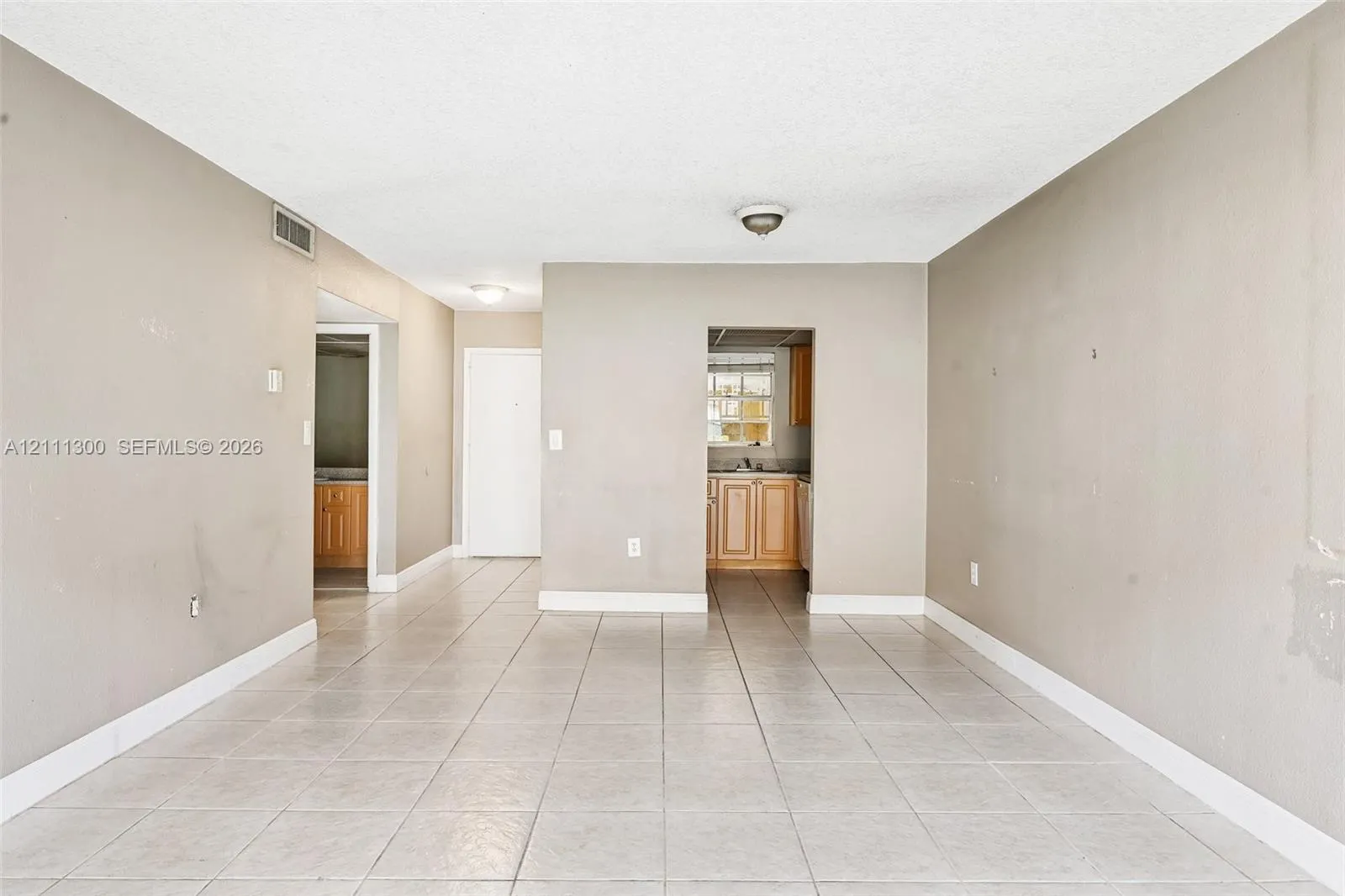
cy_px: 448
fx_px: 822
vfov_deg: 57.2
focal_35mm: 22
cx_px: 672
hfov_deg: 78.6
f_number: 8
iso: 400
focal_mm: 22
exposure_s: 1/13
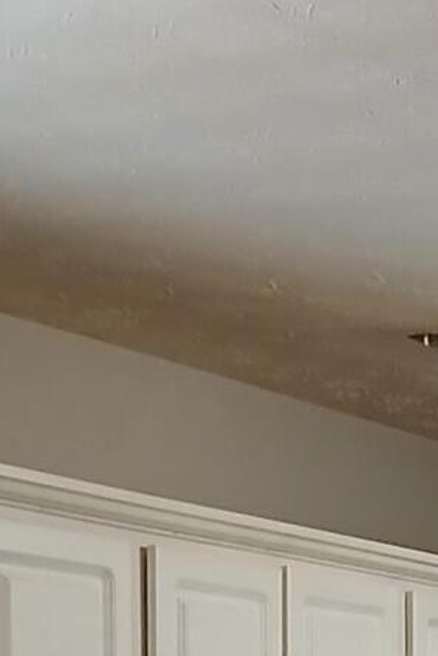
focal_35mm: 141
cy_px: 972
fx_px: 2571
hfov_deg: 9.1
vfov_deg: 13.7
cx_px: 901
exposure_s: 1/40
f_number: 1.8
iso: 250
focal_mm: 3.98
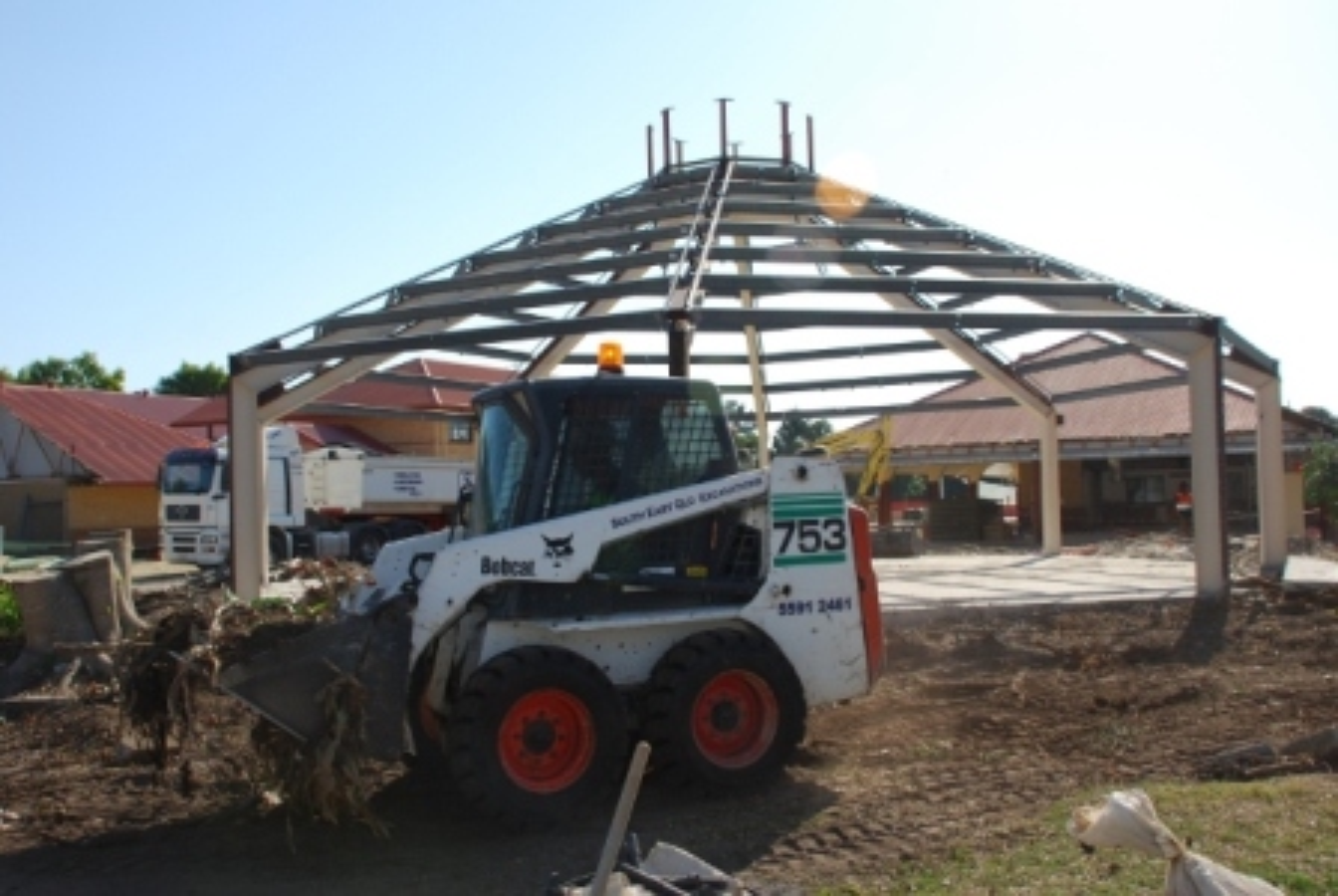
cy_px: 448
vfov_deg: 37.0
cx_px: 669
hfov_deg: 53.1
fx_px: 1340
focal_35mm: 36
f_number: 7.1
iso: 100
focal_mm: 24
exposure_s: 1/200
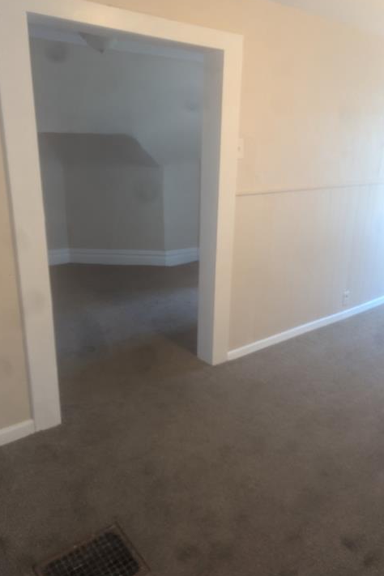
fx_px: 432
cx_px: 178
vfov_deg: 67.4
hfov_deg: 47.9
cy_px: 288
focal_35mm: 27
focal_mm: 6.81
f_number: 1.85
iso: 241
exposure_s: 1/30
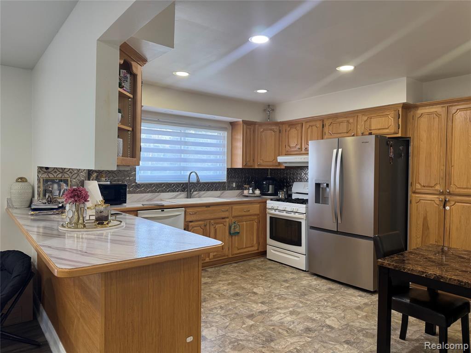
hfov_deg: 71.6
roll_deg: -0.4
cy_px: 176
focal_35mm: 24
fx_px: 327
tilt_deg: -0.5
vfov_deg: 56.8
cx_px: 236
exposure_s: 1/60
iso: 125
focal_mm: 6.76
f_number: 1.78
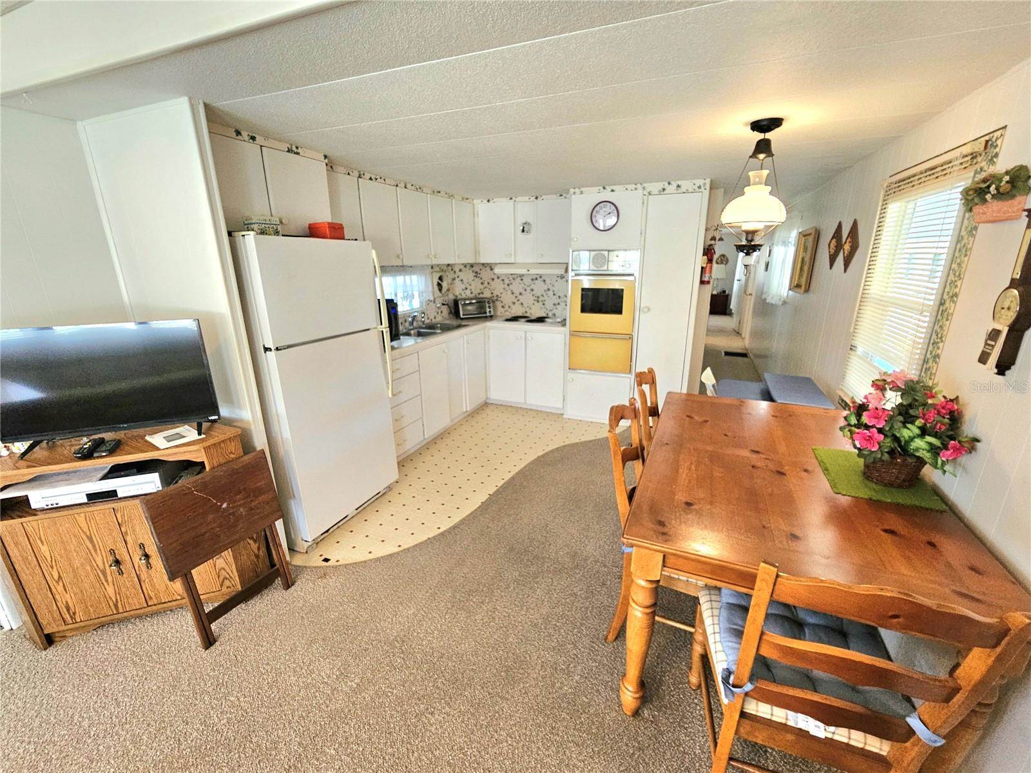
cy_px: 386
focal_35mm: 13
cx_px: 516
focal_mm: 2.2
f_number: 2.2
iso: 250
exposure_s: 1/60.2
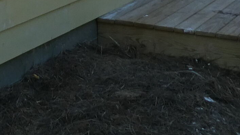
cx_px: 32
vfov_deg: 9.1
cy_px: -228
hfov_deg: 18.5
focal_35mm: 114
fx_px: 725
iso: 80
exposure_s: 1/250
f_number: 3.3
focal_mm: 4.3
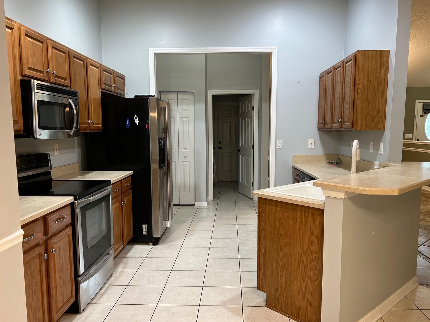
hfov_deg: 63.5
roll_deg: -0.5
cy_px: 168
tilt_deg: -7.4
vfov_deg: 49.7
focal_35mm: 28
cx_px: 217
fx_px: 348
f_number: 1.5
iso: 80
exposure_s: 1/60
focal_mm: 5.7
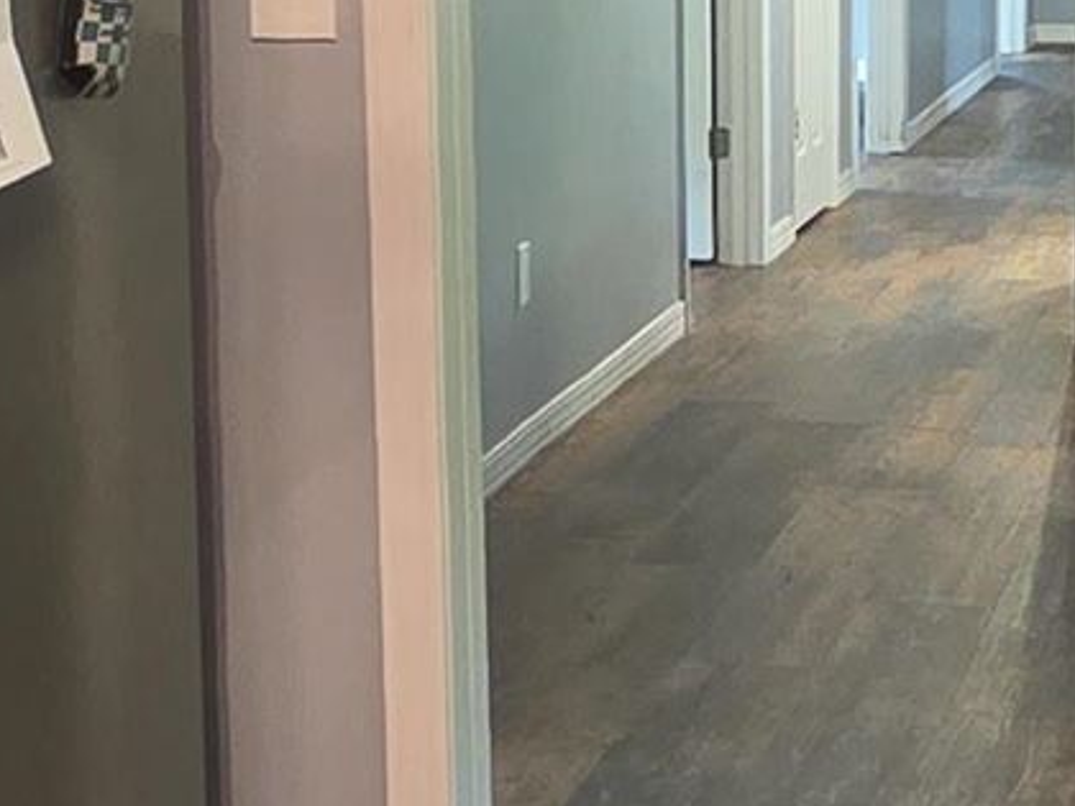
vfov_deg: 15.5
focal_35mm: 95
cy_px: 320
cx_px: 589
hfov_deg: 20.6
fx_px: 2950
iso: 640
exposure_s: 1/60
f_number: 1.9
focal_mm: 2.2
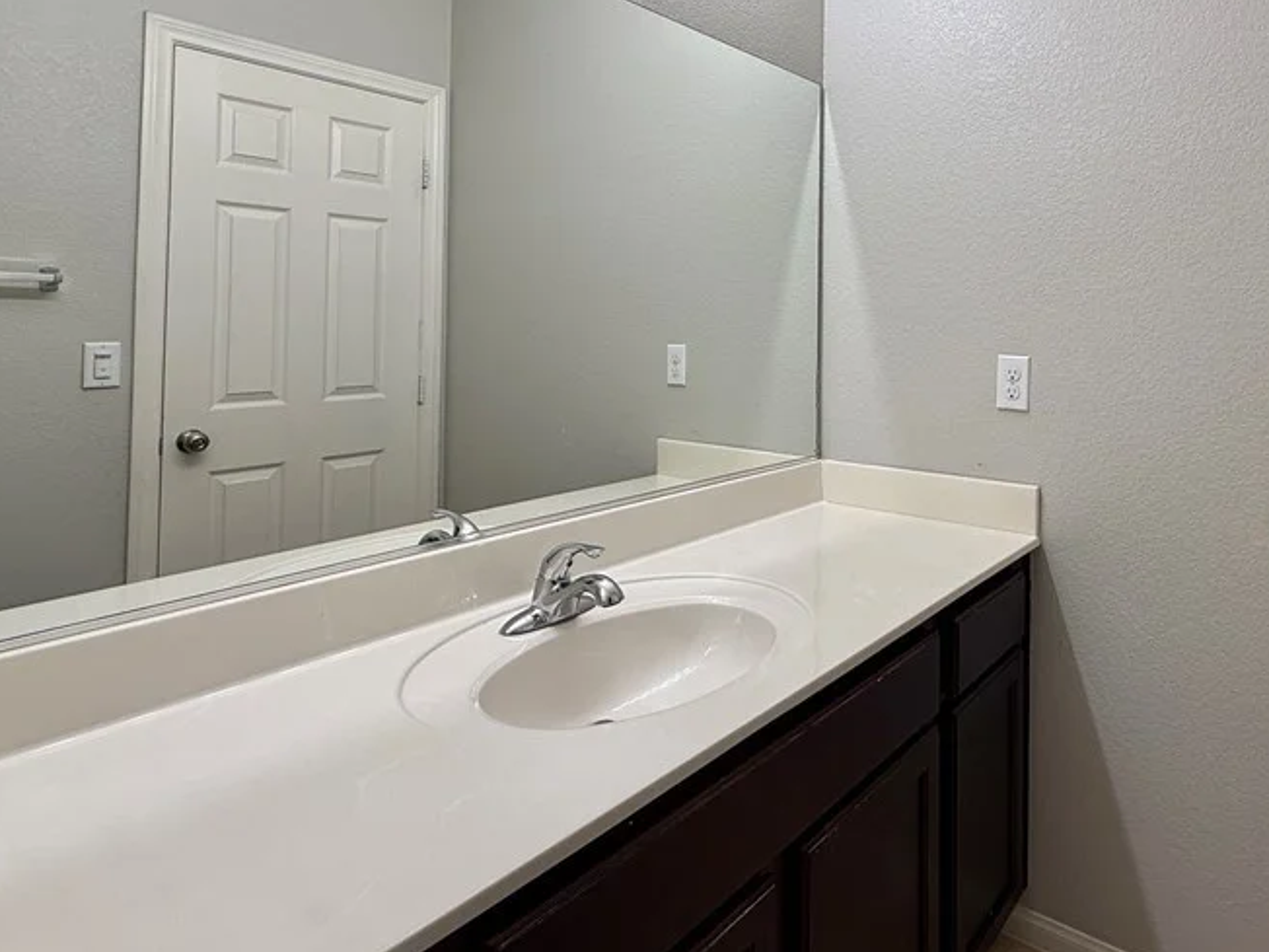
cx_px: 839
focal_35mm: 22
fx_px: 807
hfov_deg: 74.2
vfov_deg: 59.5
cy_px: 308
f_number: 2.2
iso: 50
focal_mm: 2.22
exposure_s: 1/99
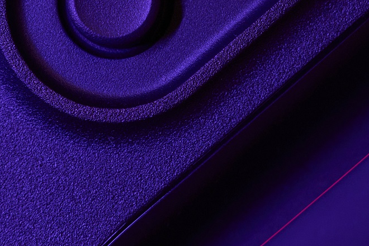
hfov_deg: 15.6
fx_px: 1343
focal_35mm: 131
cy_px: -40
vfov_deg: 10.3
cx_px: 219
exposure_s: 1/125
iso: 3200
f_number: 4
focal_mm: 50
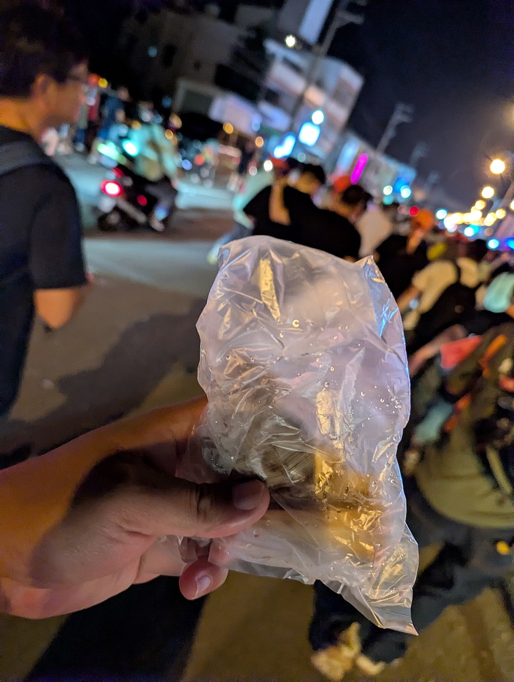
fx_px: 474
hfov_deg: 56.9
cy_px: 341
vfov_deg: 71.5
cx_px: 257
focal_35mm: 24
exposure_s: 1/60
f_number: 1.68
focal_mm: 6.9
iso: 1011
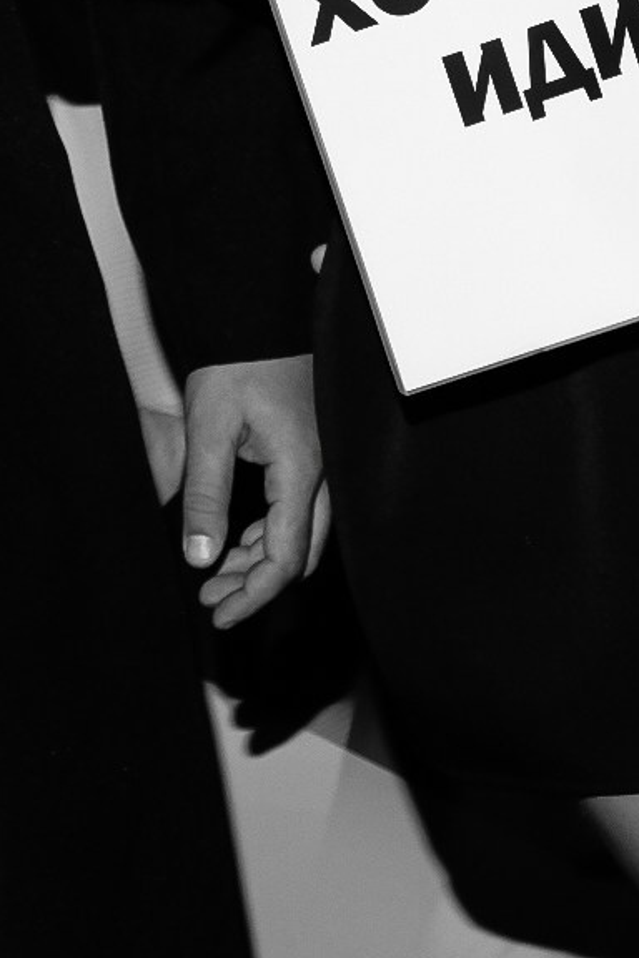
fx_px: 5990
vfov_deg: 9.0
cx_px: 339
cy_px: -291
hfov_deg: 6.1
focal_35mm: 225
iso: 1250
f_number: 5.6
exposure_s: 1/125
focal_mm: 48.4
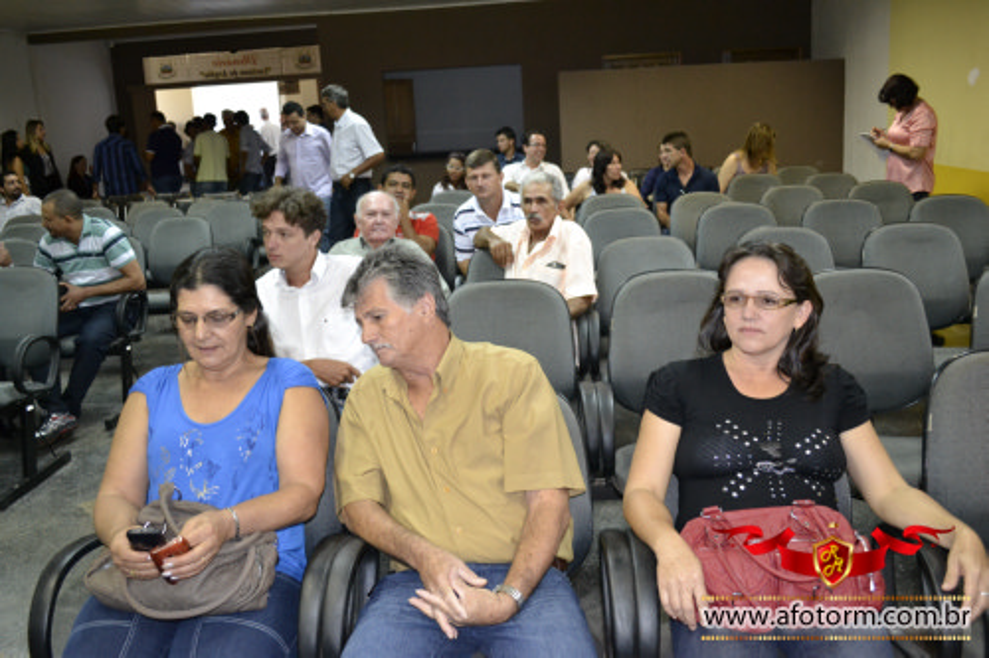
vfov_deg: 39.9
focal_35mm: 33
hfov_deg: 57.2
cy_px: 329
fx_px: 906
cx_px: 494
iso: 1800
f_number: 3.8
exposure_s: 1/60
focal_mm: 22
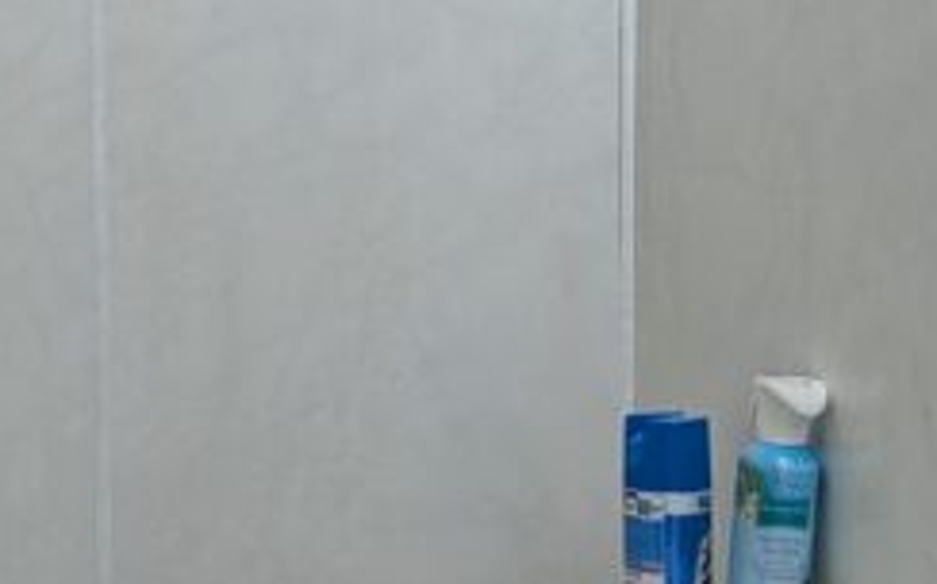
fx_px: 2832
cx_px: 348
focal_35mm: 111
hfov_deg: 18.8
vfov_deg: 11.8
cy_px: 304
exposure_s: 1/30
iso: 32
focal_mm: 6.9
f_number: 1.68
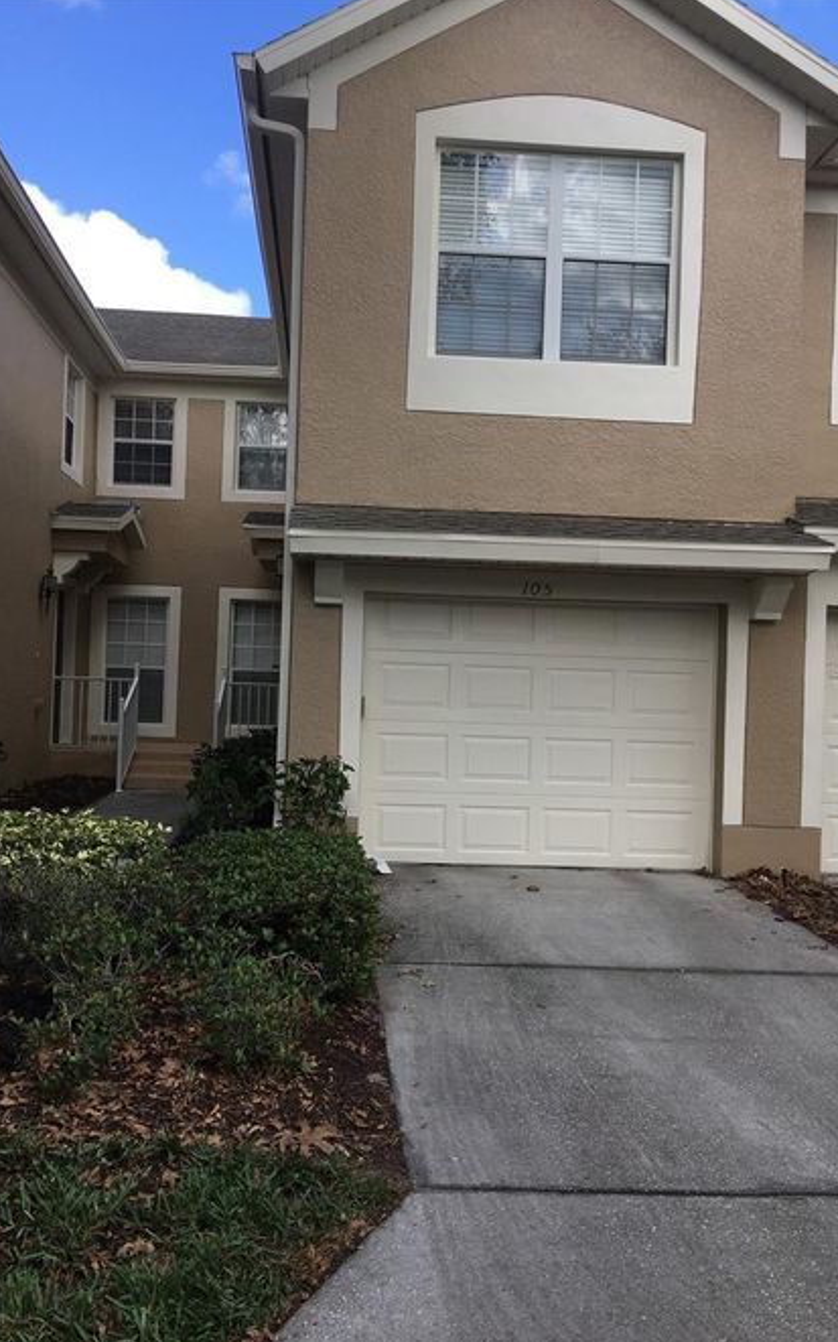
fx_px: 1133
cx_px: 404
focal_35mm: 31
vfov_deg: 61.2
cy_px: 669
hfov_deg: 40.6
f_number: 2.2
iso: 25
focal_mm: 4.15
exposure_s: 1/620
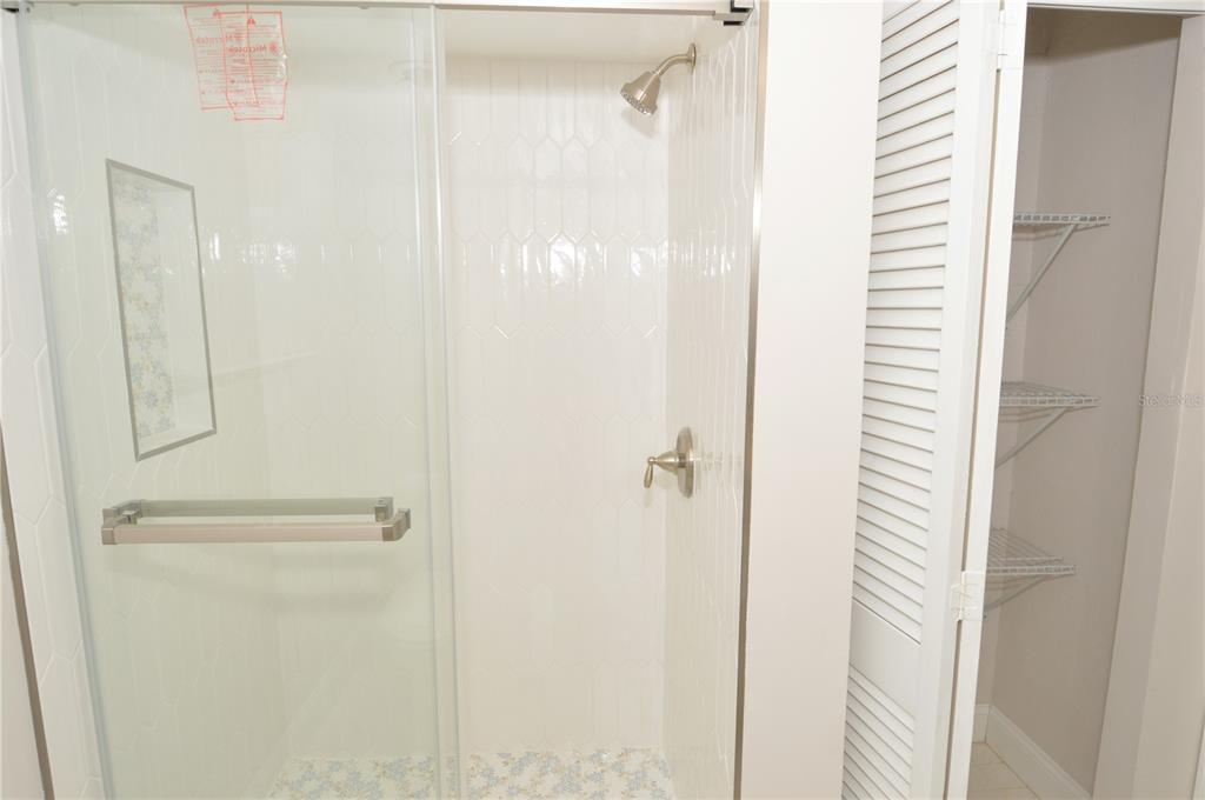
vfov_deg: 67.2
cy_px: 400
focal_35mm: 18
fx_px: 602
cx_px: 602
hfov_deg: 90.1
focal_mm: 12
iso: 400
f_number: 11
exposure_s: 1/80
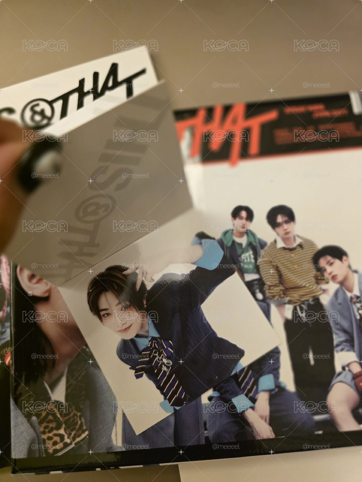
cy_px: 241
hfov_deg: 58.9
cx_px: 181
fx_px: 321
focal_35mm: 23
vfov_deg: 73.9
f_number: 1.7
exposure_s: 1/120
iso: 1000
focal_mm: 6.3
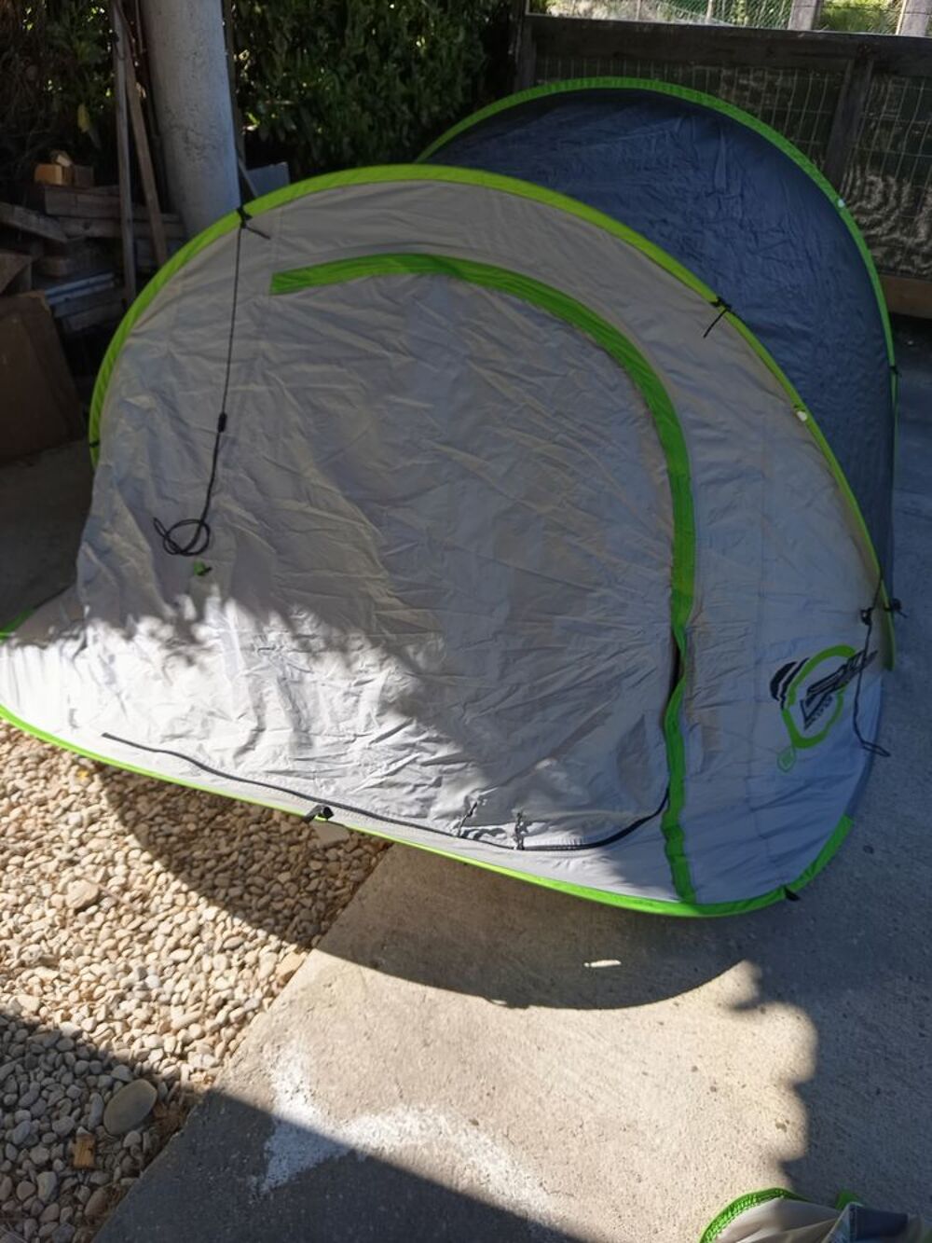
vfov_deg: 71.6
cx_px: 466
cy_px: 622
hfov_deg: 56.8
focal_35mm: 24
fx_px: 861
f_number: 1.7
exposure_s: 1/374
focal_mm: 5.24
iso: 50
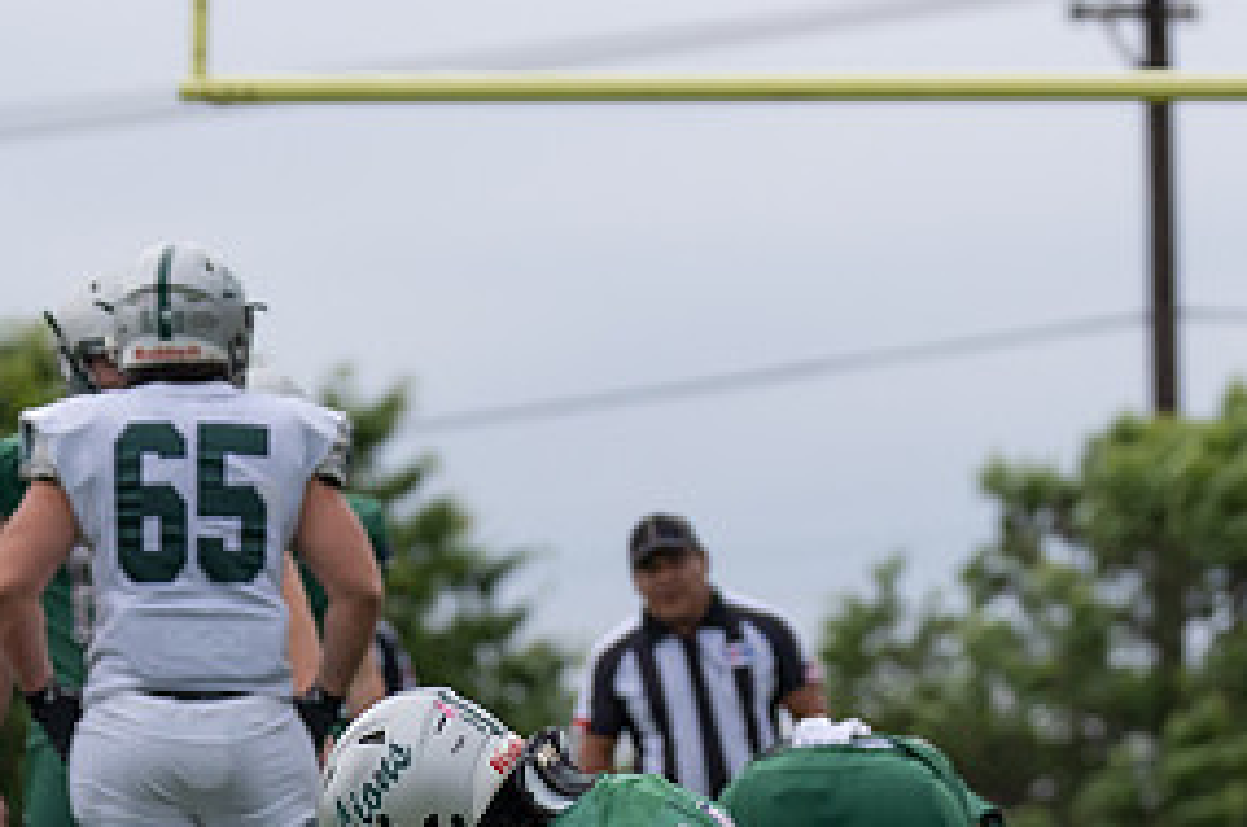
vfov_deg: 4.6
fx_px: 10305
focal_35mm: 298
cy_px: 715
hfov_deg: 6.9
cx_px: 421
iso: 250
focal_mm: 106
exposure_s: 1/1250
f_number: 2.8
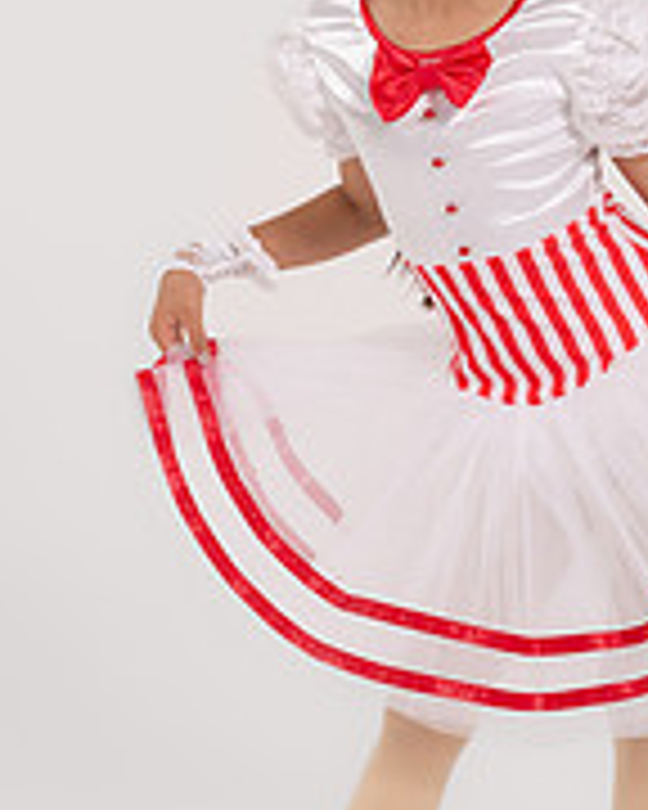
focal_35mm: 164
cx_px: 522
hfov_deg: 9.4
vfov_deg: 11.8
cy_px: 320
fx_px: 3932
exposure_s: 1/160
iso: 320
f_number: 10
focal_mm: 70
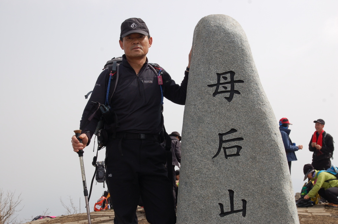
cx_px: 169
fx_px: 534
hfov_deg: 35.1
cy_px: 112
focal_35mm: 57
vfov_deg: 23.7
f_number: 9
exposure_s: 1/320
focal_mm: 38
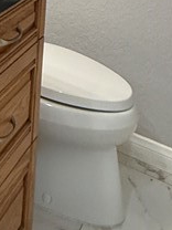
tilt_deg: +0.2
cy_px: -157
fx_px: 457
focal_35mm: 69
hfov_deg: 18.5
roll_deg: -4.0
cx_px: -98
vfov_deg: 21.3
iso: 200
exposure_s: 1/60
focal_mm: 2.22
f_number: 2.2
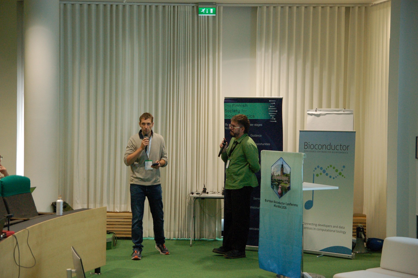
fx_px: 813
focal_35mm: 70
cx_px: 208
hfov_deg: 28.8
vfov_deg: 19.5
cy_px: 140
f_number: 3.5
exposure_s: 1/125
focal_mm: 46
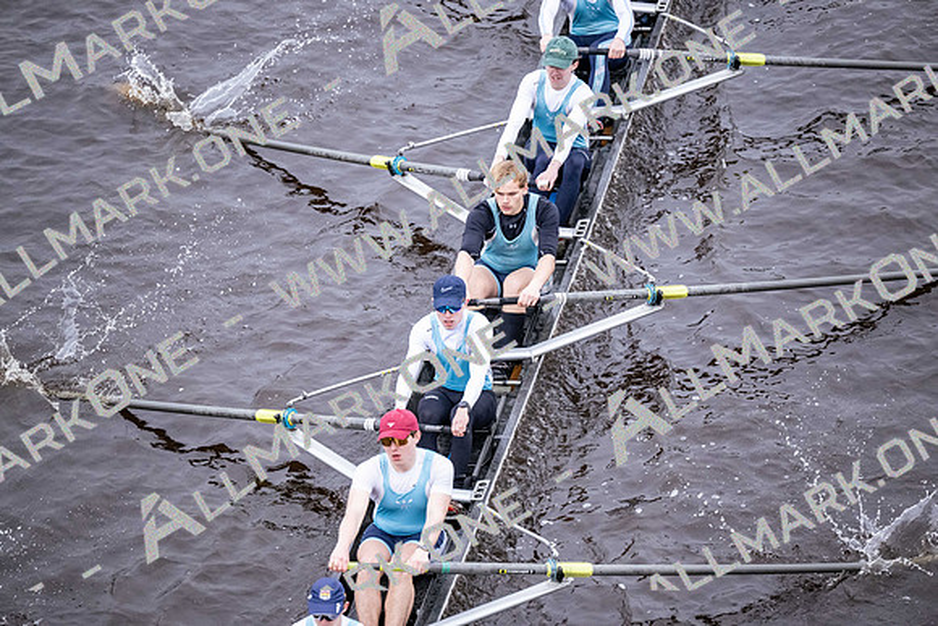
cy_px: 313
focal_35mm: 200
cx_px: 469
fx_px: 5212
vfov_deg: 6.9
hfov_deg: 10.3
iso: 4000
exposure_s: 1/2000
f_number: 2.8
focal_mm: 200
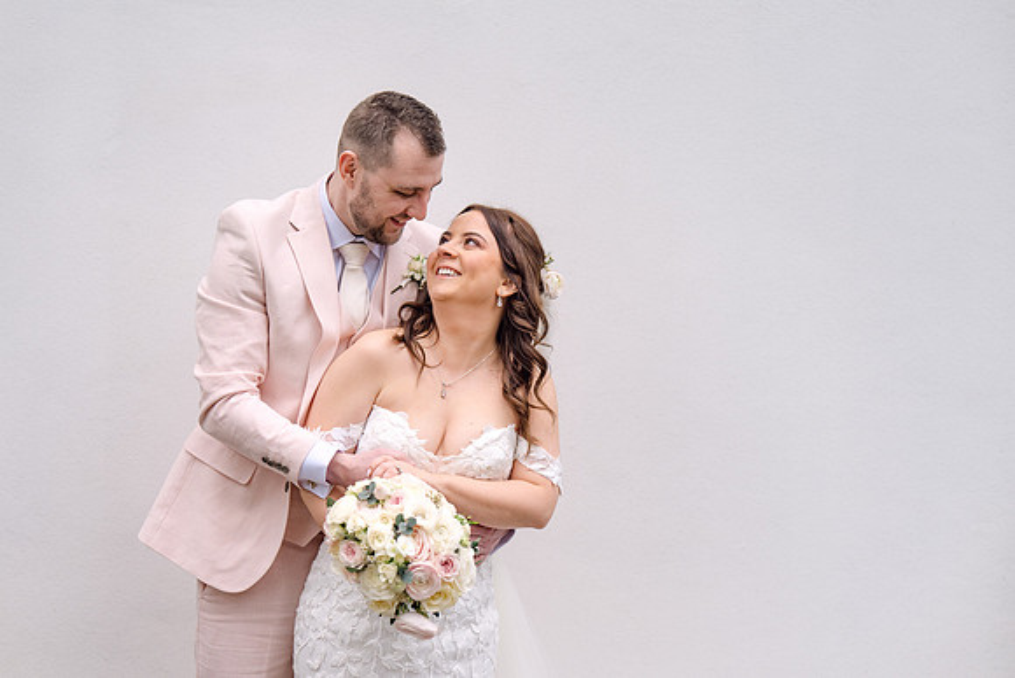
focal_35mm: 94
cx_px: 456
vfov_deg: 14.5
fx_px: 2662
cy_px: 307
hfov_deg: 21.6
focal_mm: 85
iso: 250
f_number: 2
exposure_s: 1/800
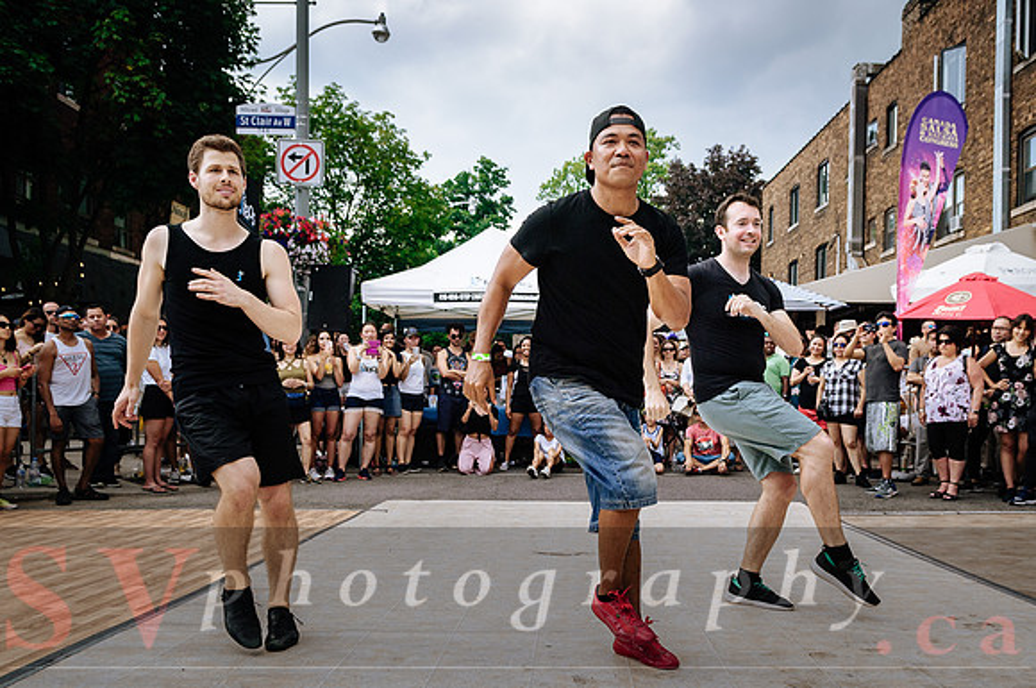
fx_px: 907
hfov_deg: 59.3
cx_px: 576
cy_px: 402
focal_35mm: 32
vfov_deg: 41.4
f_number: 4
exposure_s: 1/1600
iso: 100
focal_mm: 18
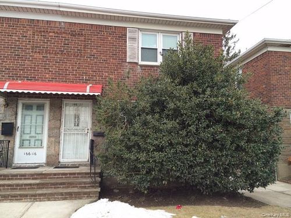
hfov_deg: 60.0
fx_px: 252
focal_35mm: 30
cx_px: 146
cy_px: 109
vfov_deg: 46.8
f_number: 2.2
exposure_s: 1/129
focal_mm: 4.12
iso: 40
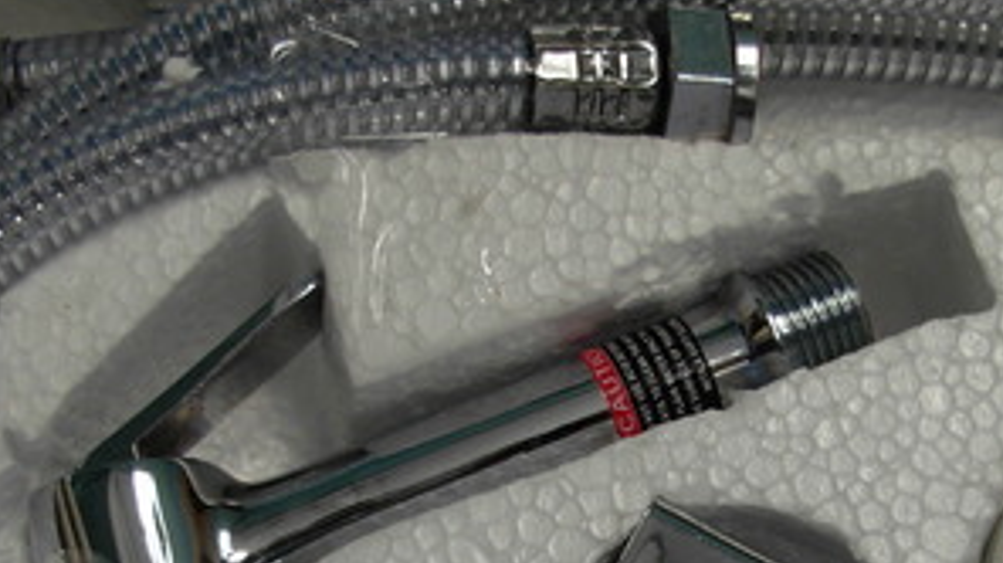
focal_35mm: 70
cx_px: 701
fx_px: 1860
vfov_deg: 16.8
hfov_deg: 29.9
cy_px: 585
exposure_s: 1/45.2
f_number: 2.9
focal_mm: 6.3
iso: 79
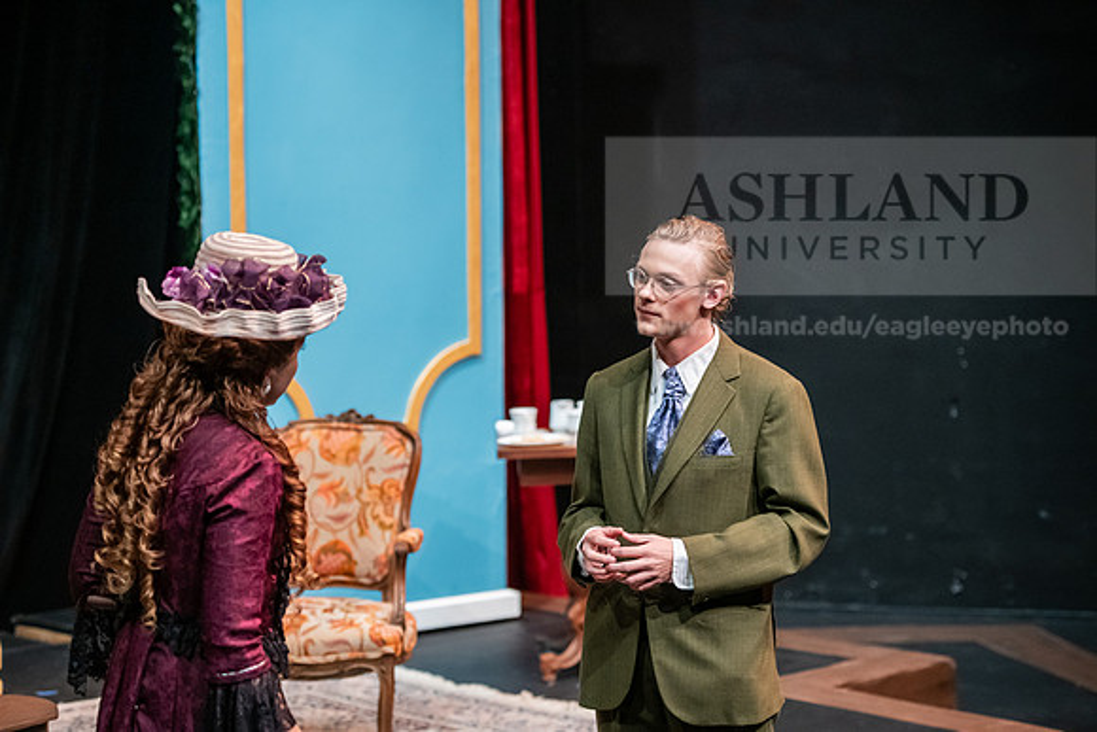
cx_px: 548
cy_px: 366
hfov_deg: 21.5
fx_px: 2895
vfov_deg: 14.4
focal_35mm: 95
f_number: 3.2
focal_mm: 95
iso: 3200
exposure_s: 1/200
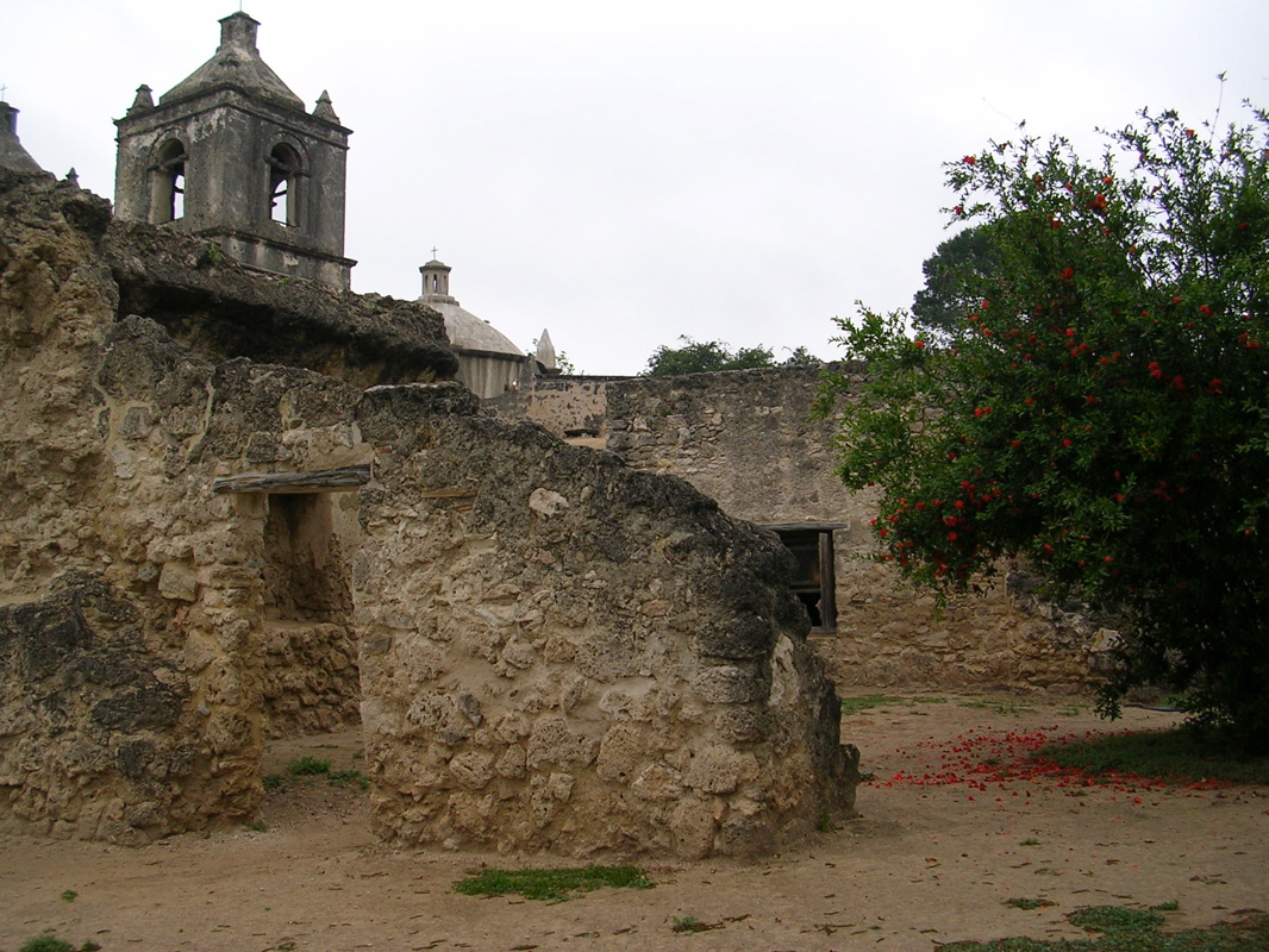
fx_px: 1393
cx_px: 634
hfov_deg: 49.0
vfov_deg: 37.7
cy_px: 476
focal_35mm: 38
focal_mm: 5.8
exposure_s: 1/414
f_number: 2.8
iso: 50
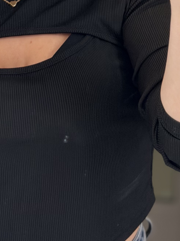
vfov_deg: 12.9
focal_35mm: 147
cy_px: -84
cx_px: 101
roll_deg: -1.8
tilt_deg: -6.6
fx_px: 1020
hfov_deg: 10.1
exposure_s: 1/50
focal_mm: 6.76
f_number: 1.78
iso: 100
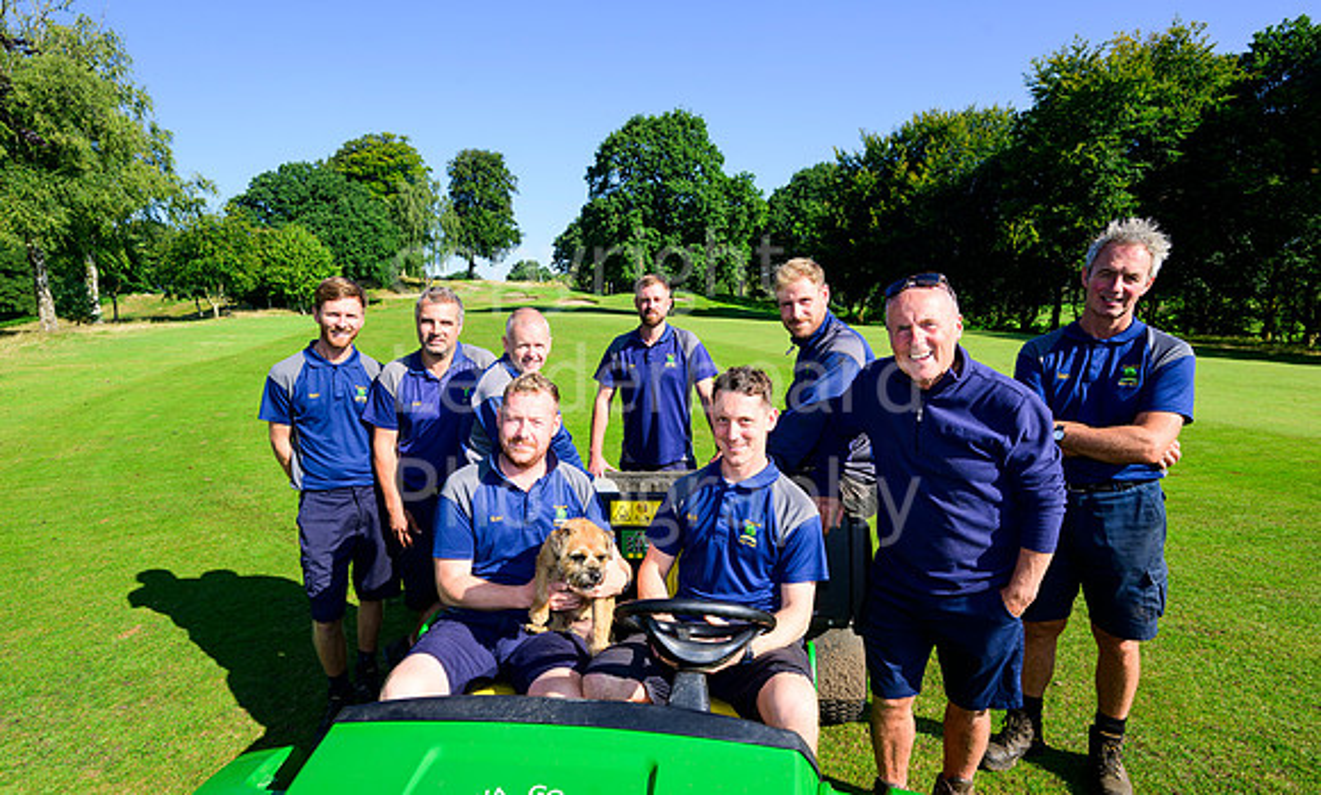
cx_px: 660
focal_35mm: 19
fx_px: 661
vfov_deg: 61.9
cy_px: 441
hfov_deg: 90.0
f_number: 8
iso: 200
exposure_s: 1/250
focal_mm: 18
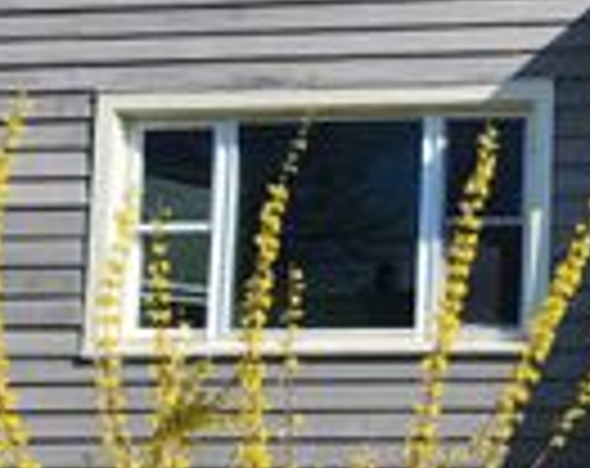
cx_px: 883
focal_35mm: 86
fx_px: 1497
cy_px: 241
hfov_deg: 19.5
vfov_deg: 17.8
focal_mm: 6.4
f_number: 1.8
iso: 12
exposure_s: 1/857
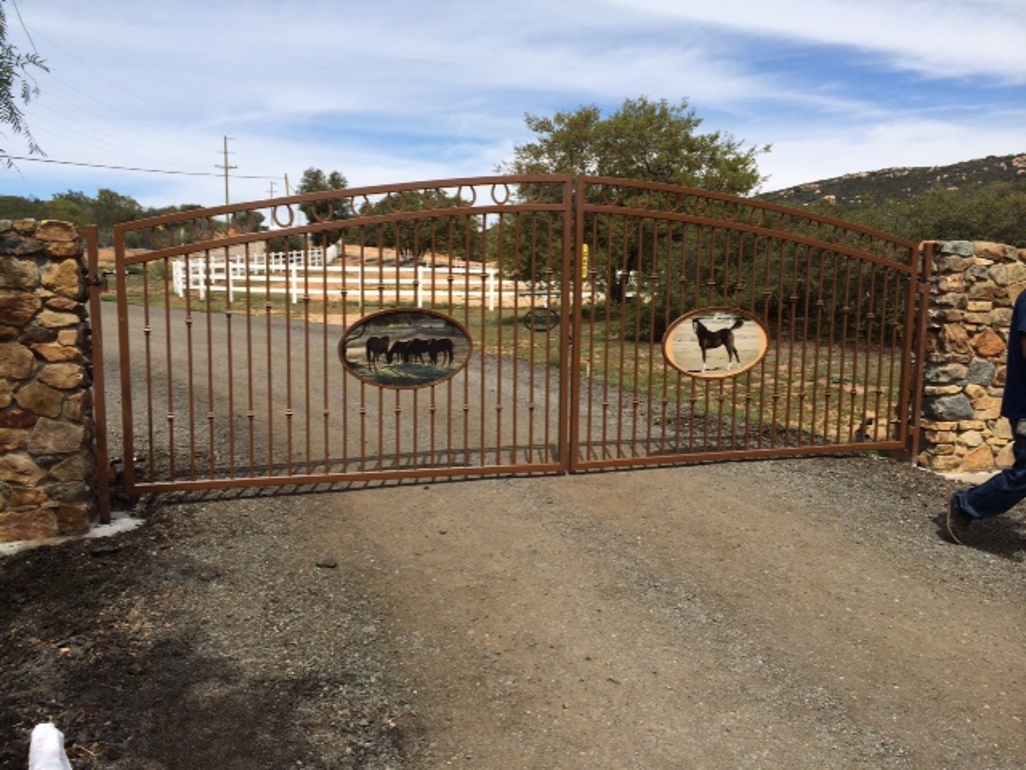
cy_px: 385
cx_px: 513
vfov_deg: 46.8
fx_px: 889
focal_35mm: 30
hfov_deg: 60.0
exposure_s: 1/3425
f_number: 2.2
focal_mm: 4.12
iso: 40
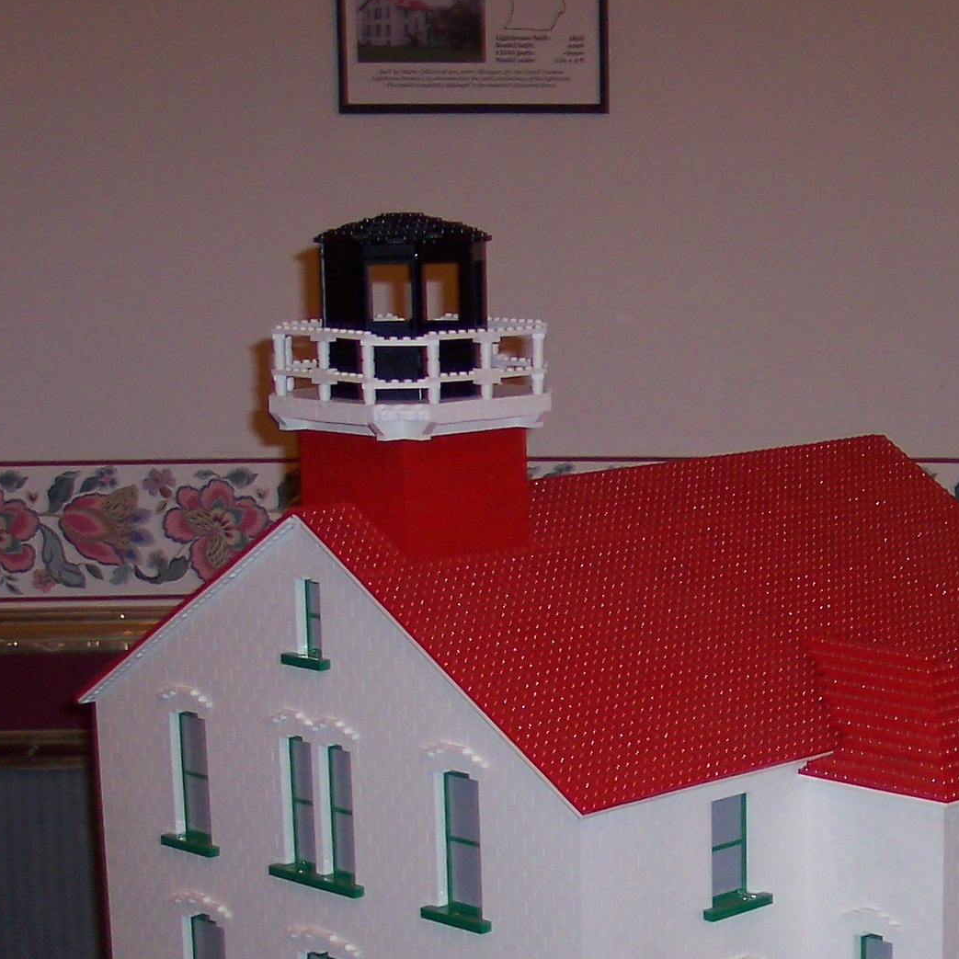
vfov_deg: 20.5
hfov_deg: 20.6
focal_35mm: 83
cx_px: 795
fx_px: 2602
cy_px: 854
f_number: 2.8
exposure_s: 1/30
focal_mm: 8
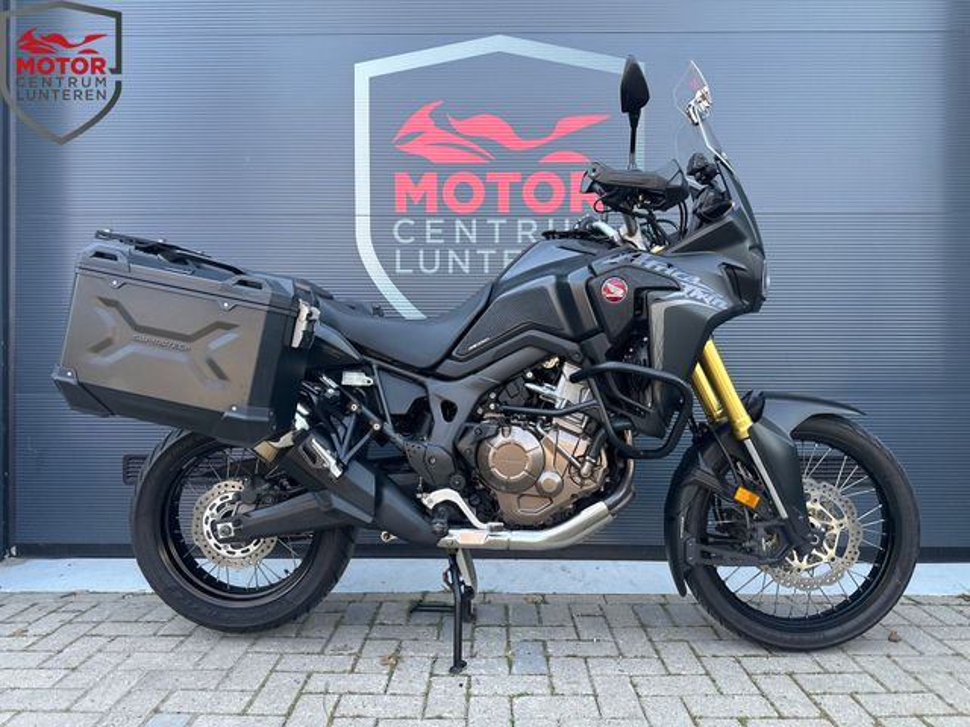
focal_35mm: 24
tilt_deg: +0.1
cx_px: 485
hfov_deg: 71.6
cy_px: 364
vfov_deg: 56.8
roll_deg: -0.8
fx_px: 673
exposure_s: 1/218
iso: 64
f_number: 1.78
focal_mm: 6.86
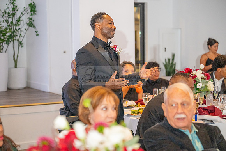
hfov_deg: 28.8
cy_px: 76
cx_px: 113
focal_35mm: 70
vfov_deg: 19.5
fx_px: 440
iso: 2000
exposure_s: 1/200
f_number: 2.8
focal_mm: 70
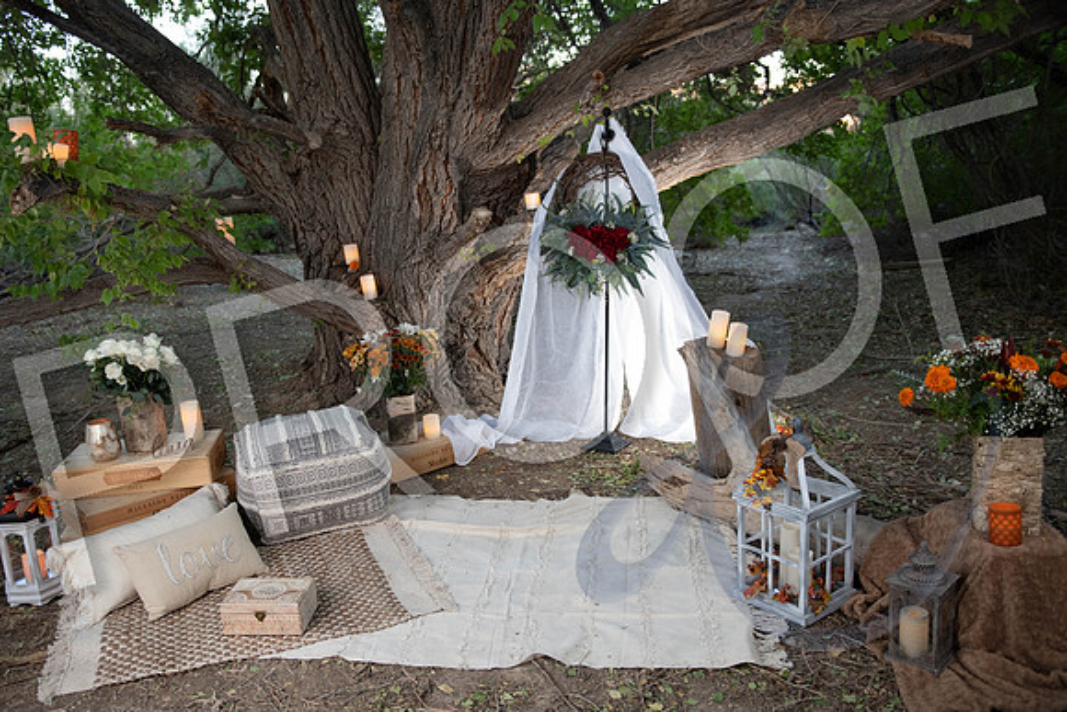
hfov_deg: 62.0
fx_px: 886
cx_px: 487
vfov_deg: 43.7
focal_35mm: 30
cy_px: 390
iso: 800
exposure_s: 1/160
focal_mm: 27
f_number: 2.8
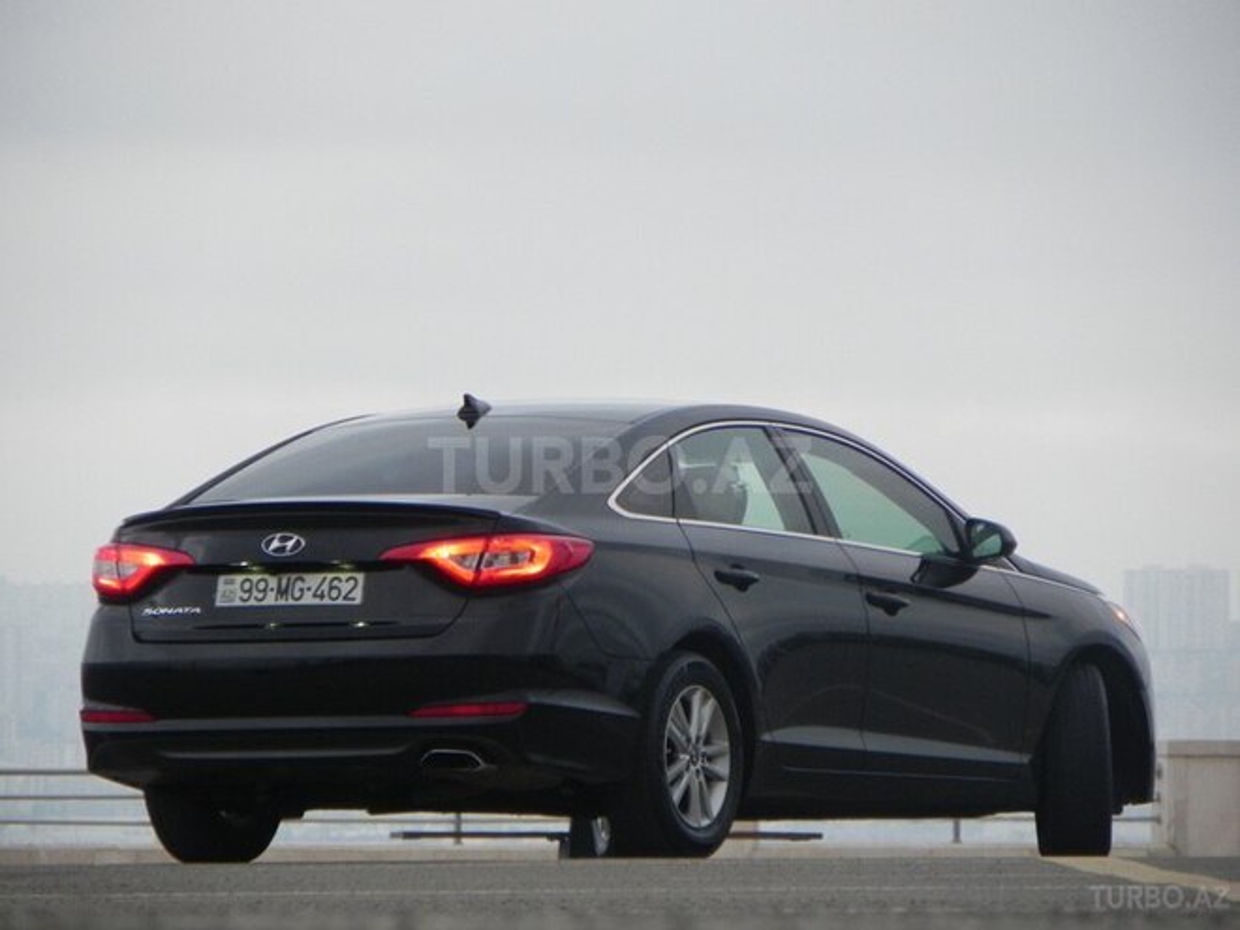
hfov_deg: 4.7
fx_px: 15224
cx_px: 620
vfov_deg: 3.5
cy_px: 465
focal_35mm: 425
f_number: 5
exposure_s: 1/60
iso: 399
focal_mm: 75.7
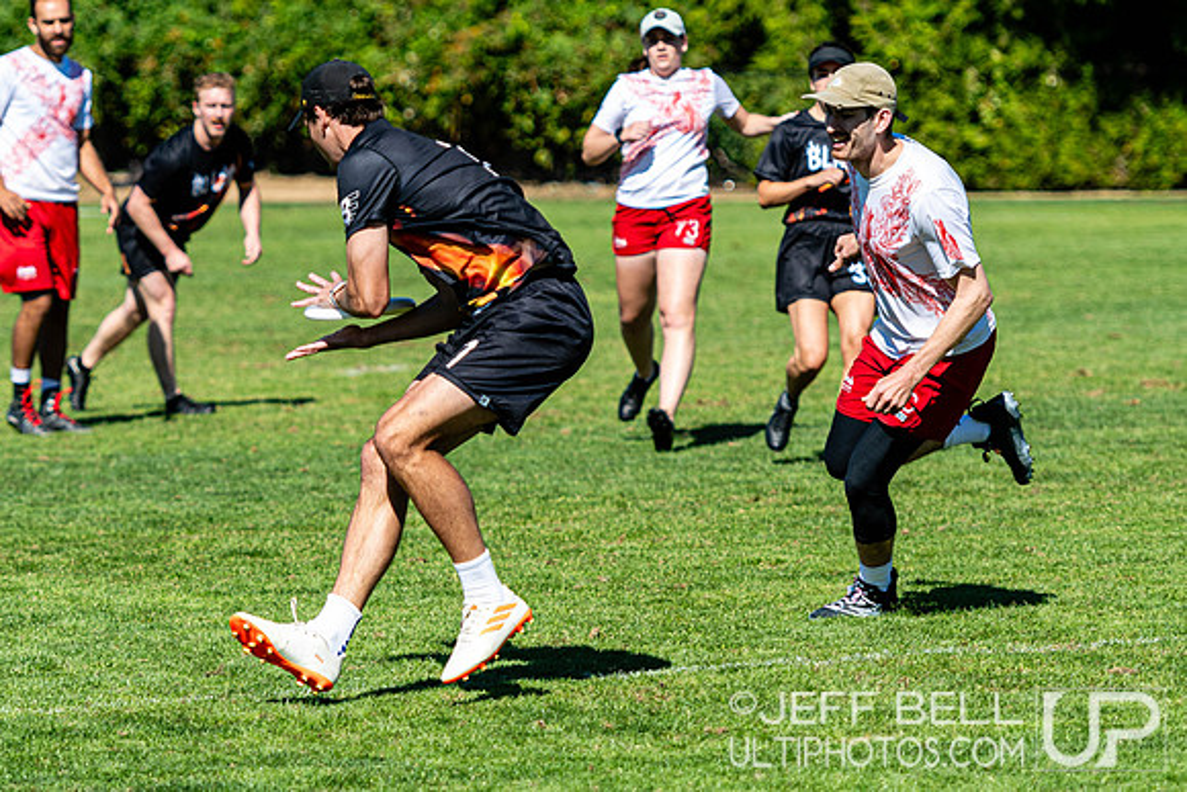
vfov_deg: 5.2
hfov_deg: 7.7
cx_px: 376
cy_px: 251
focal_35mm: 266
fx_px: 8782
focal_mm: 130
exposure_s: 1/1600
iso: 100
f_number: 3.2
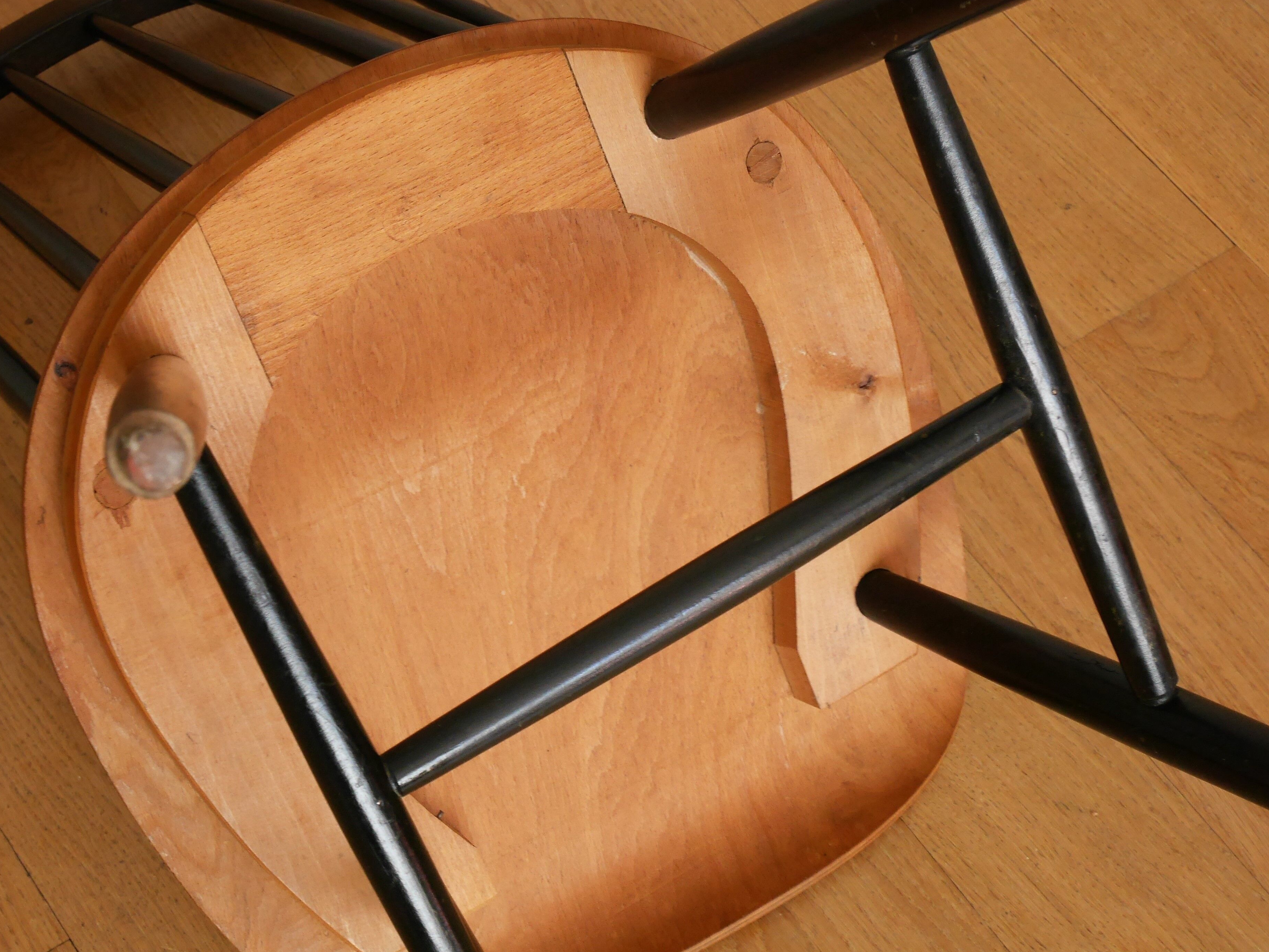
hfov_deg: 24.4
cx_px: 554
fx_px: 2934
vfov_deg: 18.4
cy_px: 510
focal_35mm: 80
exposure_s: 1/80
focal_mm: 32
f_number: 5.6
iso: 1000
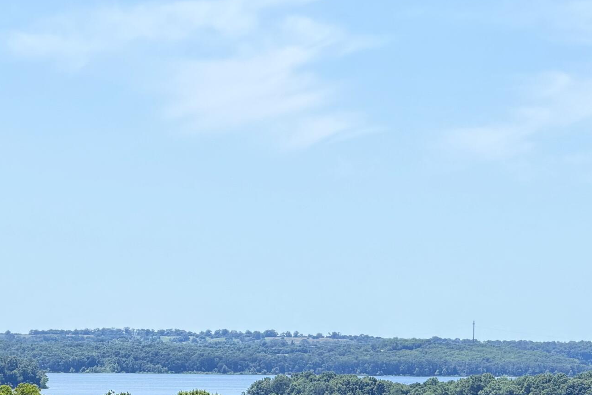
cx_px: 151
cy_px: 505
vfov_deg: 5.6
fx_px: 3980
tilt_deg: -2.8
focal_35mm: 242
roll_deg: -1.0
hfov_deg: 8.5
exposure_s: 1/638
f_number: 2.8
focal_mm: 16.89
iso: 32
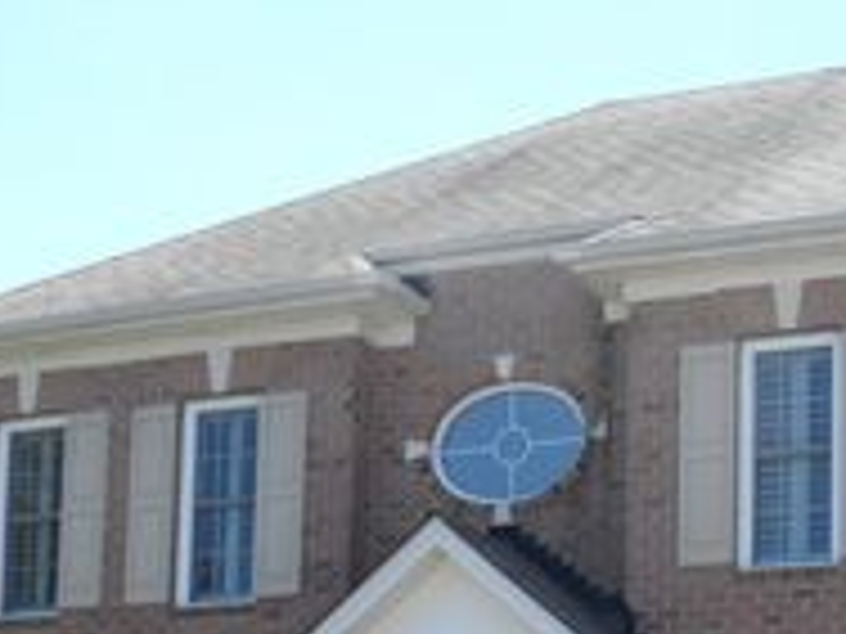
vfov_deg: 16.6
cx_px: 590
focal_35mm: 85
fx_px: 2077
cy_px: 762
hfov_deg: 22.9
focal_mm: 5.3
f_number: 3.4
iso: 80
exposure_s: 1/350
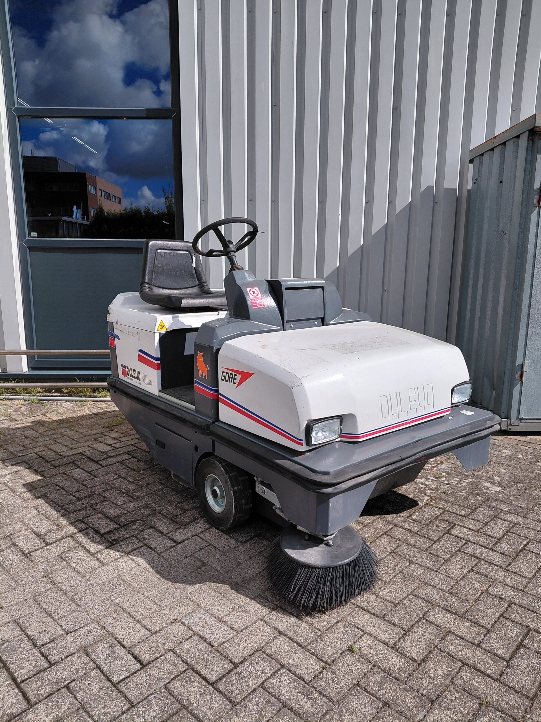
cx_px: 270
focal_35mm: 25
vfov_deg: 69.4
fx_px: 521
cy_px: 361
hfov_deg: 54.9
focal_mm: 4.69
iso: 50
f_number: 1.8
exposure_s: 1/4472
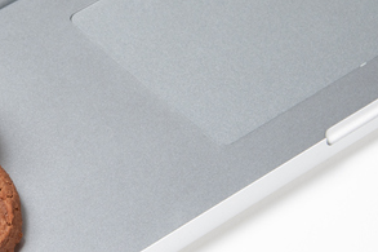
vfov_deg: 6.0
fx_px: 2414
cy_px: 128
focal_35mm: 230
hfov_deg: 8.9
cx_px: -2
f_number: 13
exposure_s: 1/125
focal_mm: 62
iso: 100
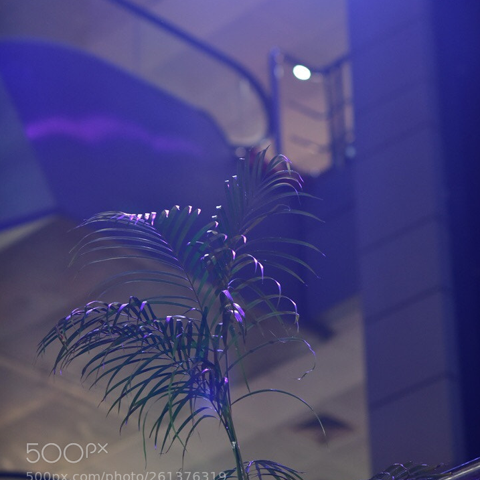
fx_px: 2714
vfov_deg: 10.1
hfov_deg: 10.1
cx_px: 240
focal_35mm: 173
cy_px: 149
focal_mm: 135
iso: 2000
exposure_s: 1/250
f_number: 3.2
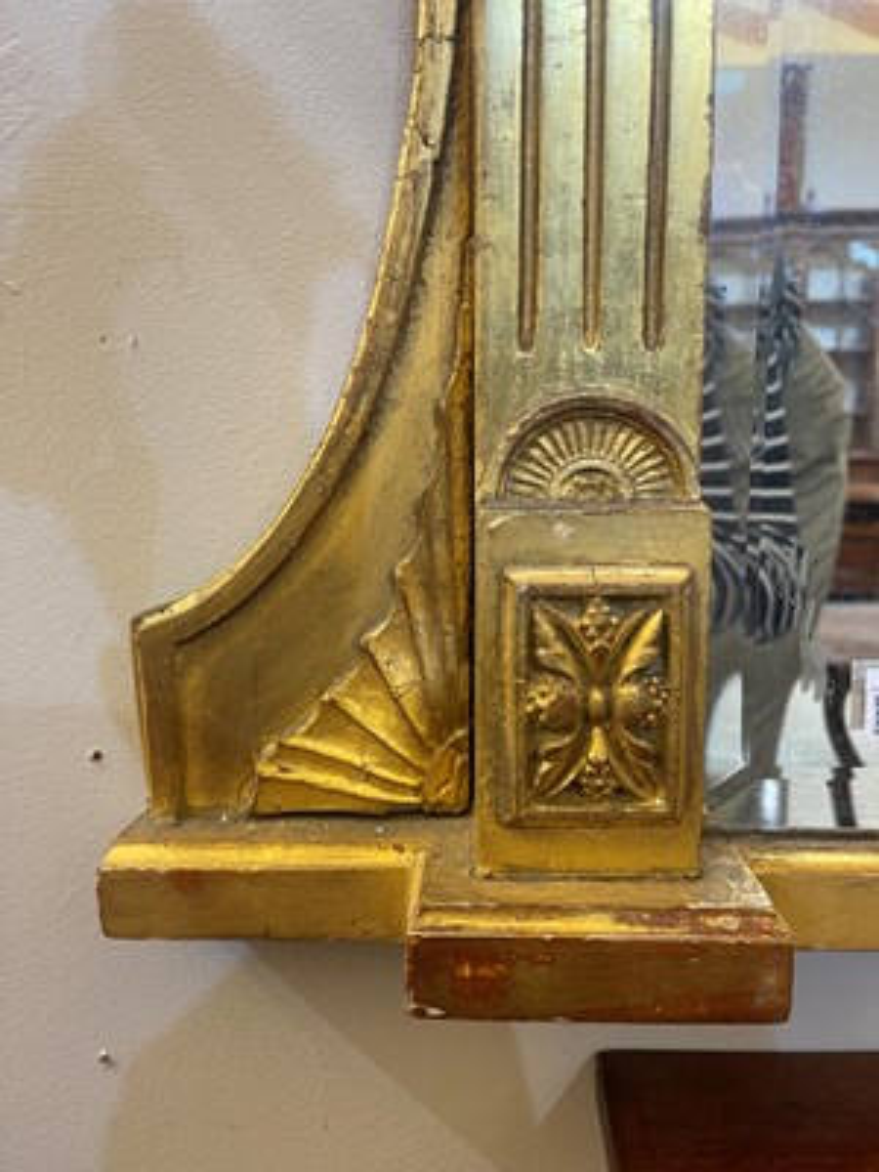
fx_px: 880
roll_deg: +2.6
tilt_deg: -8.3
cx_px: 440
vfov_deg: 67.3
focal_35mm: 26
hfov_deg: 53.1
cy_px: 586
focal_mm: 5.1
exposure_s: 1/50
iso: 160
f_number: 1.6
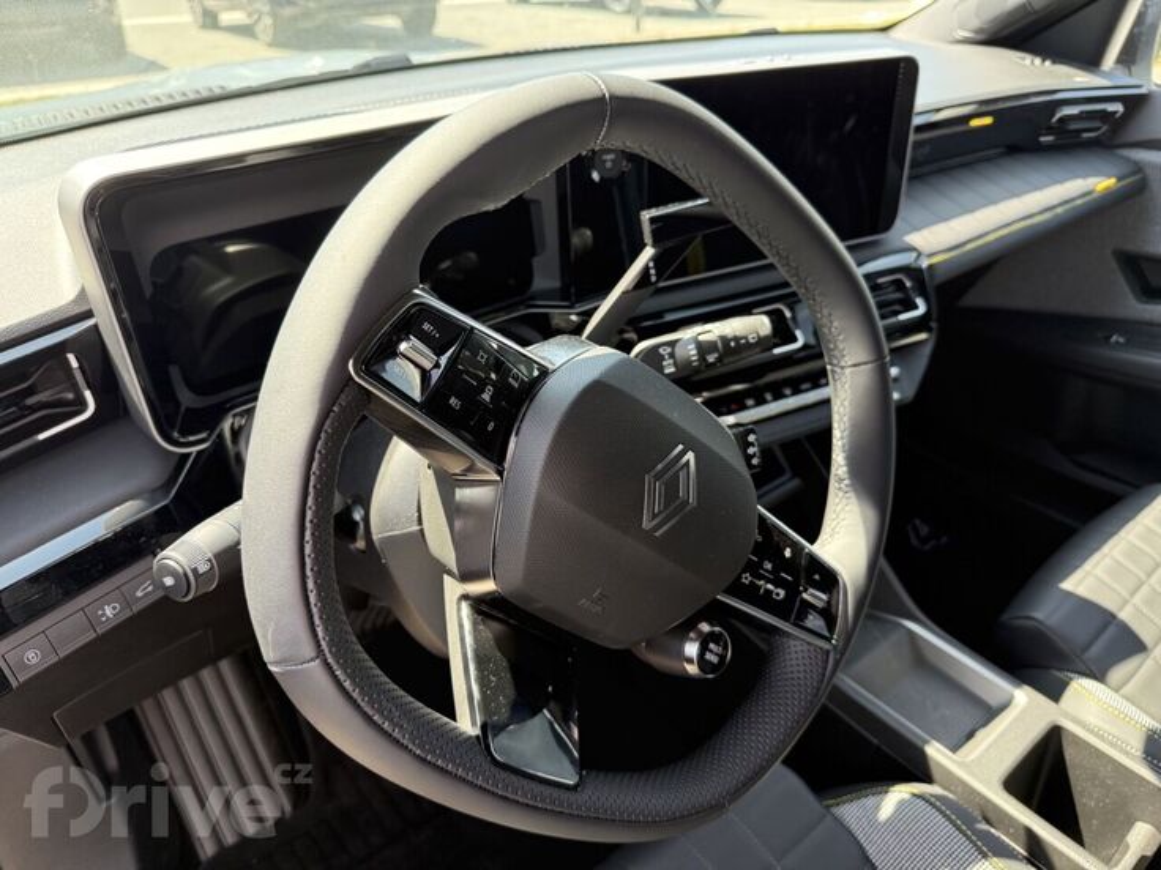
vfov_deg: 56.8
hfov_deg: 71.6
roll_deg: -0.1
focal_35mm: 24
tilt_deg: -30.4
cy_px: 435
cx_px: 580
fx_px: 805
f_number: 1.78
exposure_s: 1/196
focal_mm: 6.76
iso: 200
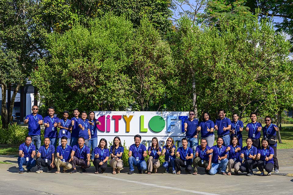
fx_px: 391
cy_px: 98
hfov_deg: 41.1
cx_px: 146
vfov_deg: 28.1
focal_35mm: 48
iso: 90
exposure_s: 1/250
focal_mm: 48
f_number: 9
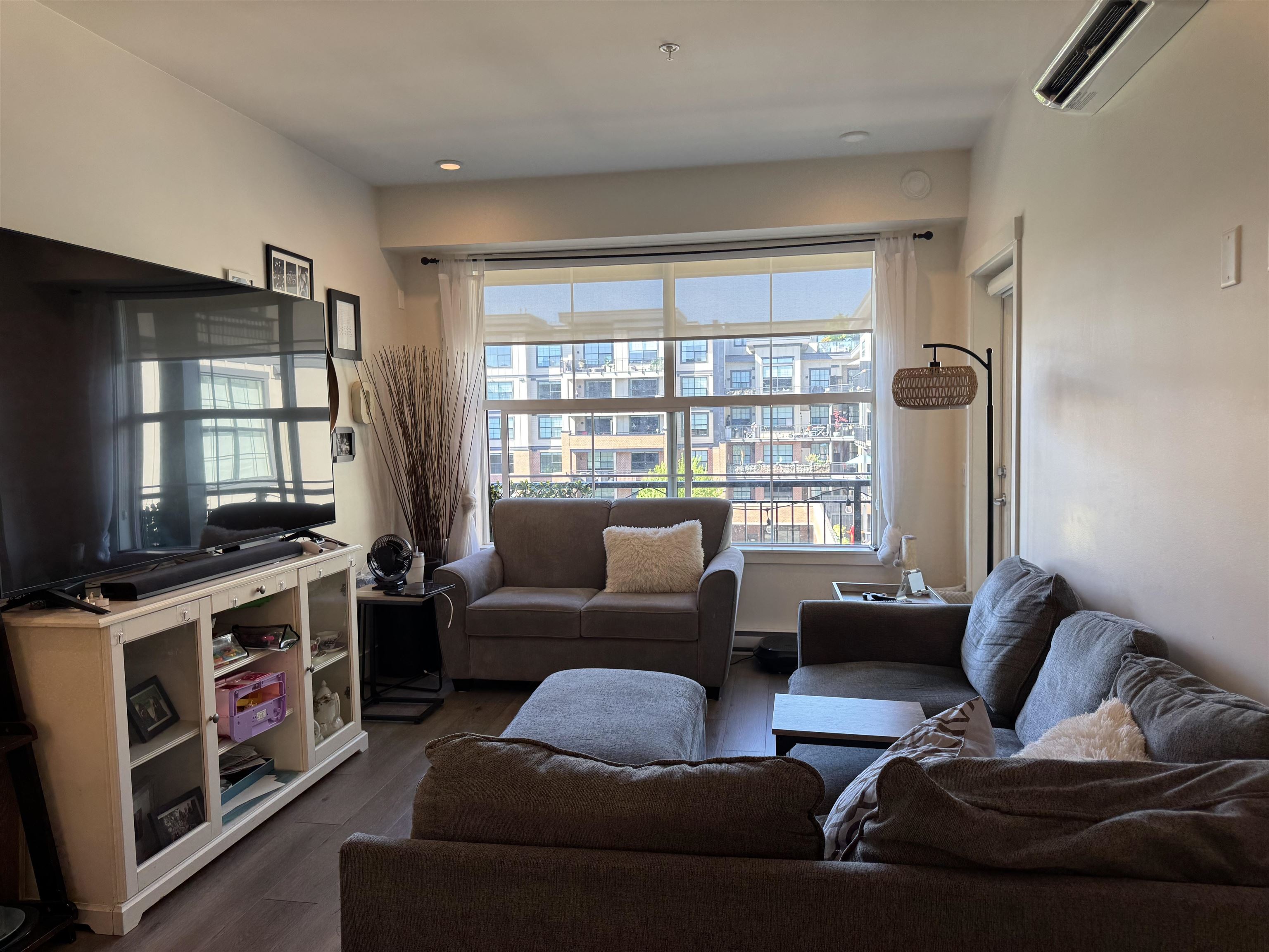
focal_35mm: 24
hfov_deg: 71.6
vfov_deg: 56.8
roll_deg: +0.9
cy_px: 476
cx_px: 634
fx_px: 880
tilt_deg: -3.3
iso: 80
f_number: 1.78
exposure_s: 1/120
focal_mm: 6.76
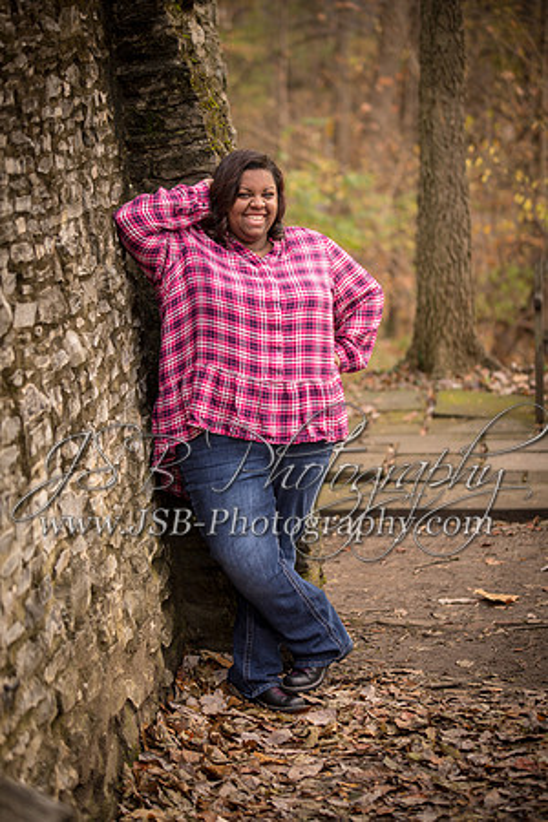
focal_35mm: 95
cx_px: 274
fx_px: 2169
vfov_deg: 21.5
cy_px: 411
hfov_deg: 14.4
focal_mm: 95
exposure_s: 1/100
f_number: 2.8
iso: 200
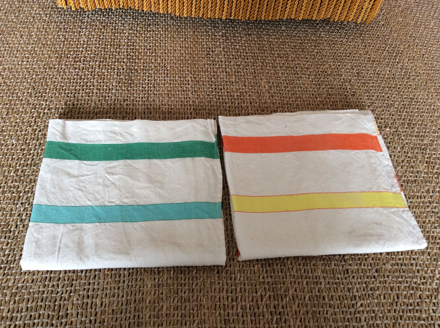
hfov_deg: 56.9
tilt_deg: -56.0
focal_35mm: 32
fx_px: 406
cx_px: 220
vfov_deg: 44.1
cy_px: 164
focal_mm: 3.3
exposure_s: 1/25
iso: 80
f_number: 2.4
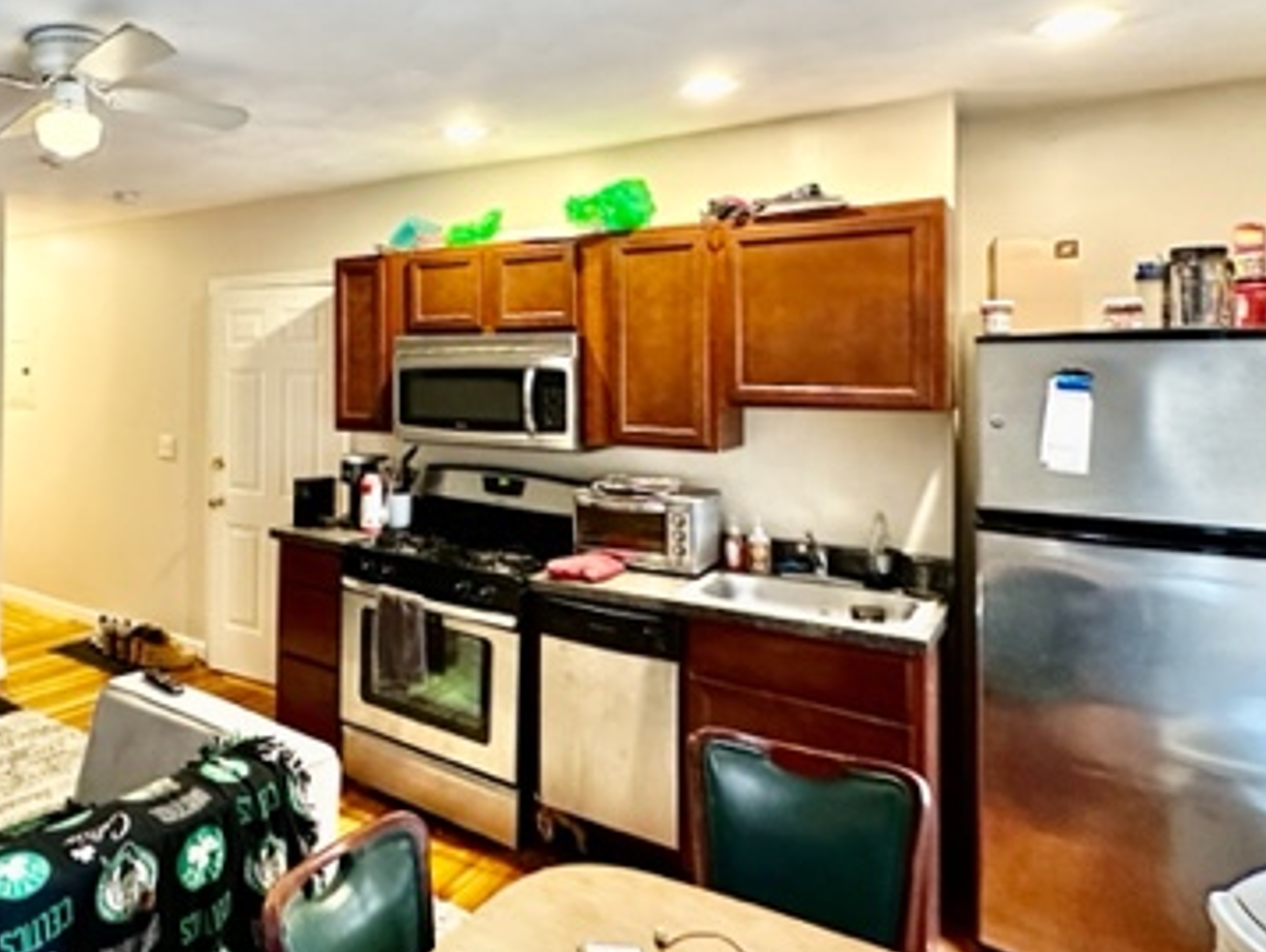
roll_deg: -0.5
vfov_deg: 54.3
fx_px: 915
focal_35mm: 25
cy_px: 354
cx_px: 294
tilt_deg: -0.6
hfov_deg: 64.5
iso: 640
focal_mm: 2.22
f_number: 2.2
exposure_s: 1/60
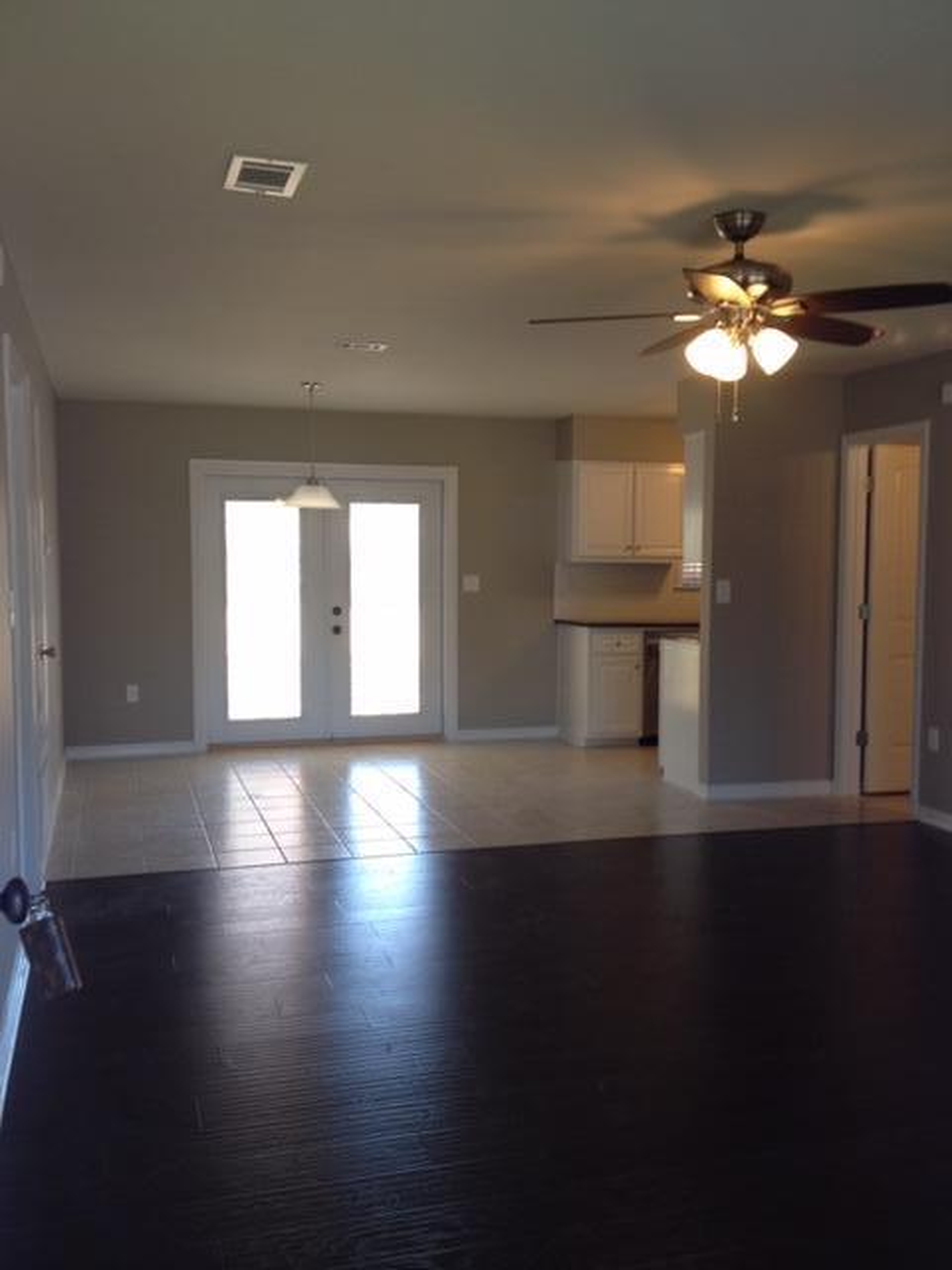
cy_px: 635
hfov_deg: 40.7
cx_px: 476
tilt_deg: -4.2
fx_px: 1283
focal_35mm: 35
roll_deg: +0.3
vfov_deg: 52.6
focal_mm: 4.28
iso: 50
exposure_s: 1/30
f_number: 2.4
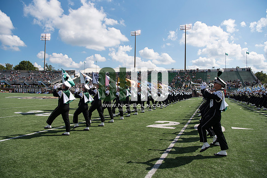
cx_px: 134
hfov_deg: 73.7
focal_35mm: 24
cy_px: 89
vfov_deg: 53.2
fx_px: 178
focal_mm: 24
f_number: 5.6
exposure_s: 1/1600
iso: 200
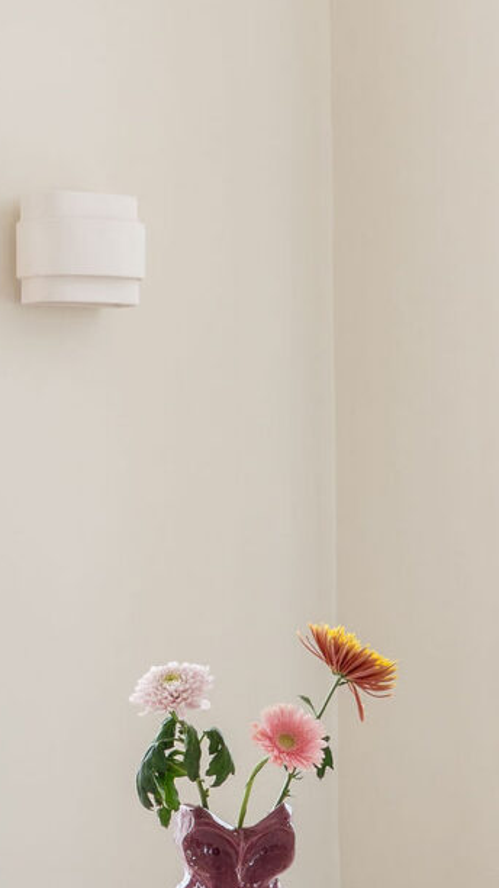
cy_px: 717
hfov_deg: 7.9
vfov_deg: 14.3
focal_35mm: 149
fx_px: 3507
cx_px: -397
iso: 200
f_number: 13
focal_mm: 34
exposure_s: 1
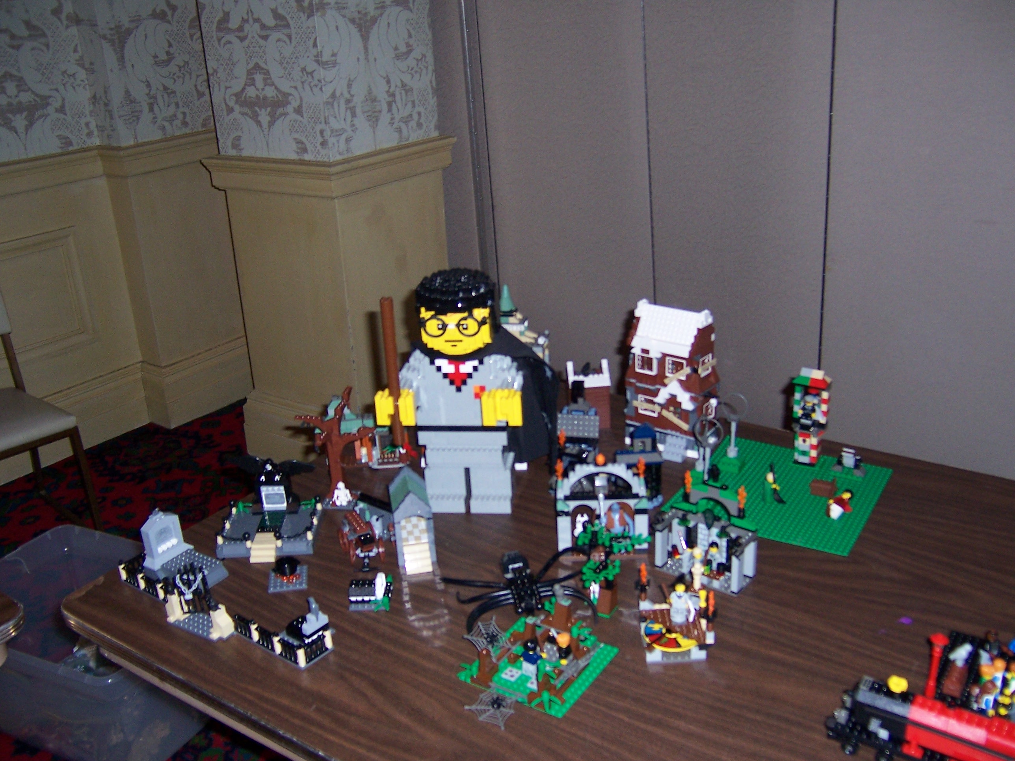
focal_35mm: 33
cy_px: 380
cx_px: 508
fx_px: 968
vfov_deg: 42.9
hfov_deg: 55.4
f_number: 2.8
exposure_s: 1/60
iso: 140
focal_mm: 5.5
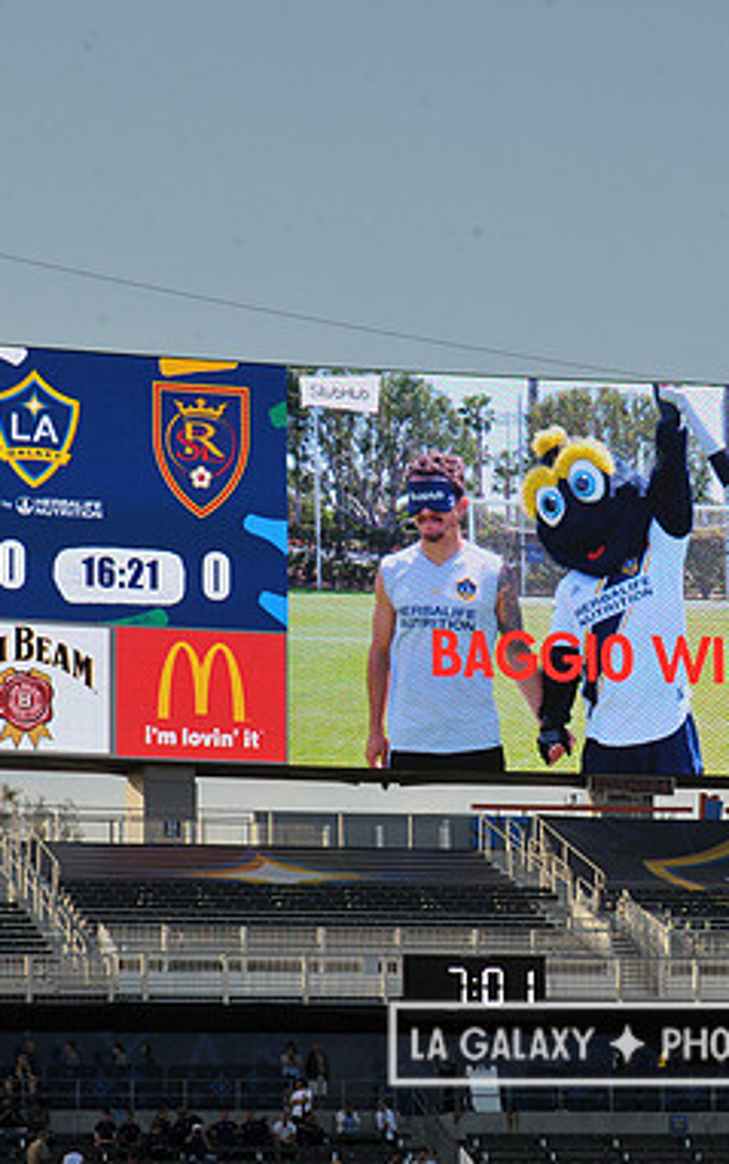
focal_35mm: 170
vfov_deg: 12.3
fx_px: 5400
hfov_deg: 7.7
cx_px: 604
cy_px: 585
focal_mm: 110
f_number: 11
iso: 400
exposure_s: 1/500
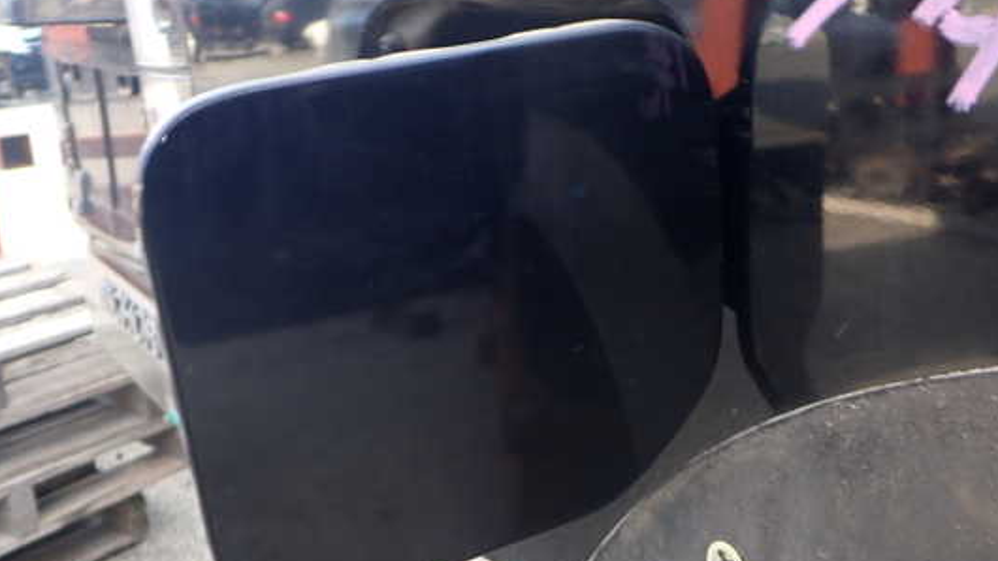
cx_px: 456
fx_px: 979
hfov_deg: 53.9
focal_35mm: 37
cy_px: 290
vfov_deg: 32.0
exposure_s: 1/30
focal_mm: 5.4
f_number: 6.3
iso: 200
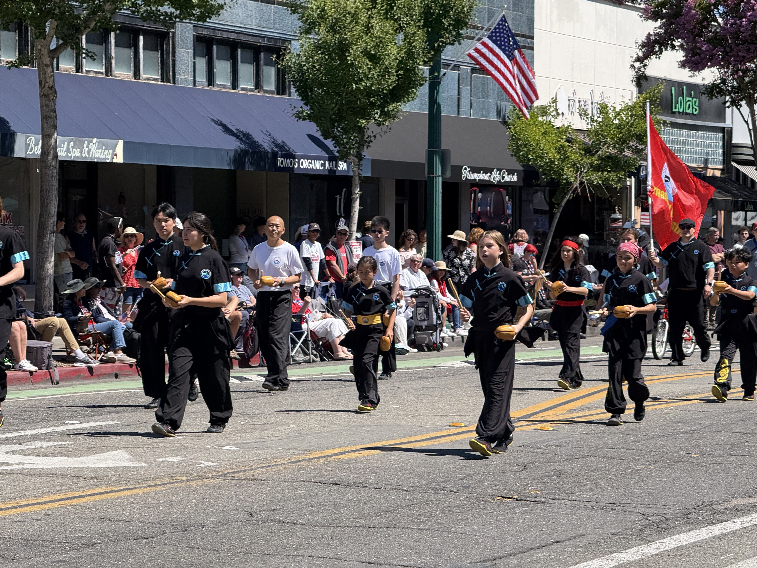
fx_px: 2624
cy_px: 284
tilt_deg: -0.3
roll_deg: -0.8
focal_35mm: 120
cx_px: 378
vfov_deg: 12.3
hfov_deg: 16.4
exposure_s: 1/1148
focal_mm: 15.66
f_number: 2.8
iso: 64
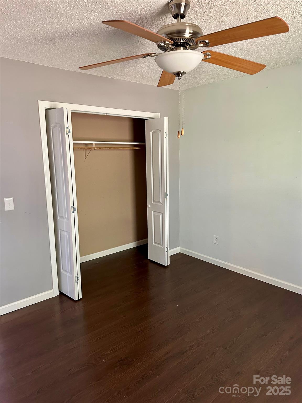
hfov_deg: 56.8
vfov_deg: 71.6
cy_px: 202
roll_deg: -0.3
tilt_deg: -9.6
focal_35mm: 24
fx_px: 279
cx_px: 151
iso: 500
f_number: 1.78
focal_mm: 6.86
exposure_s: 1/60
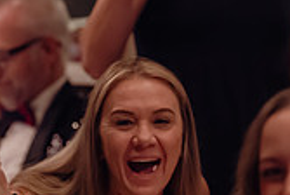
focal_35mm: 458
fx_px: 3696
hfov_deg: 4.5
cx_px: -23
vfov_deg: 3.0
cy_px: 152
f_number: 2.8
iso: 4000
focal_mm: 130
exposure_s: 1/200
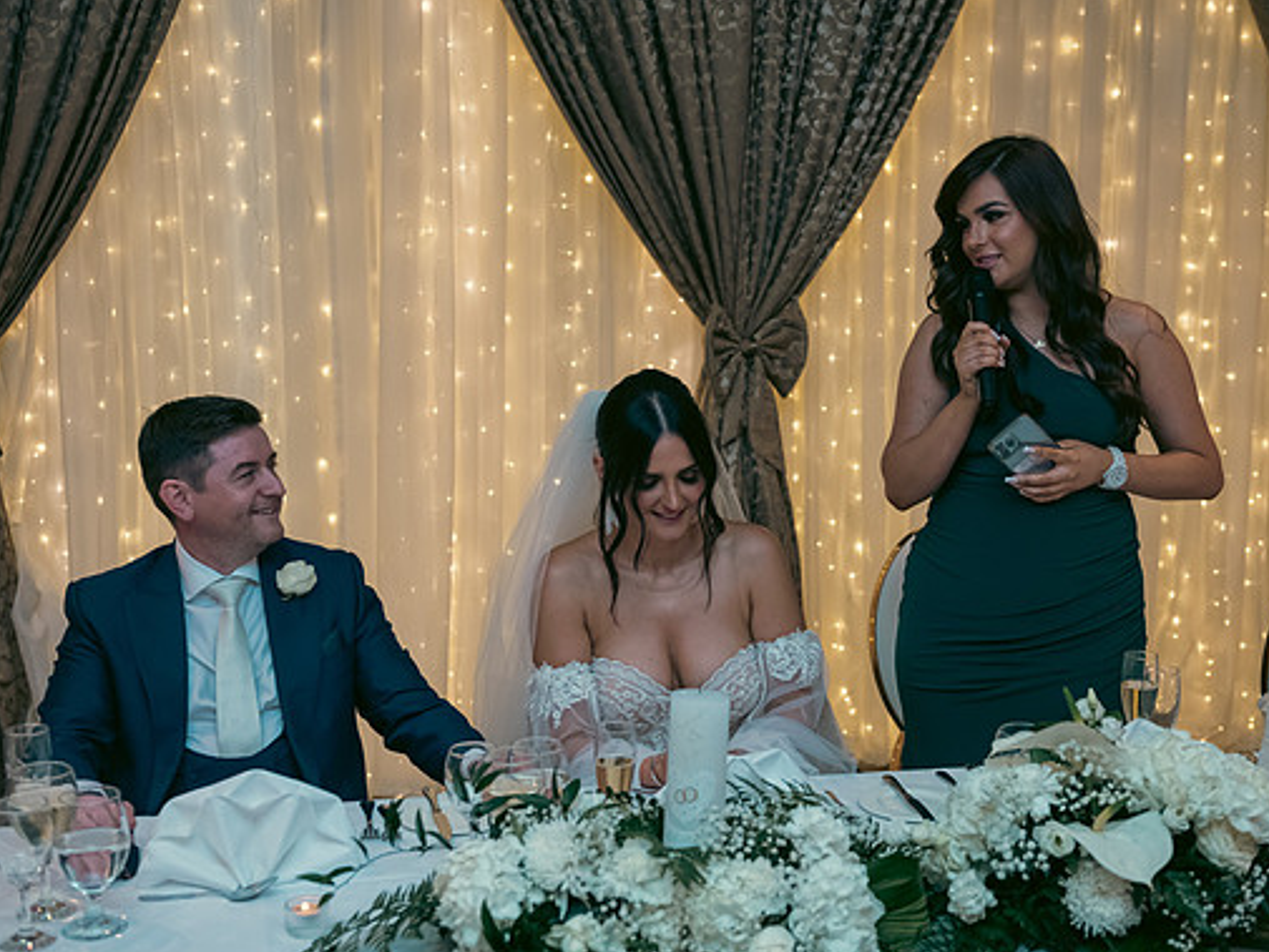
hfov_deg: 36.2
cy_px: 481
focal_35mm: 53
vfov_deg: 27.5
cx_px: 663
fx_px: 1943
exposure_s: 1/160
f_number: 3.5
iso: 800
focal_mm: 48
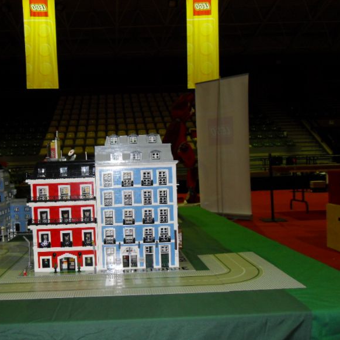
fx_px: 378
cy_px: 175
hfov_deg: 47.6
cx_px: 113
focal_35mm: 34
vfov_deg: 48.4
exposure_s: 1/45
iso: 200
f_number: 2.8
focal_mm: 6
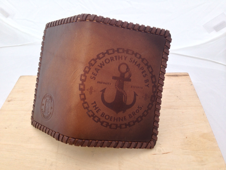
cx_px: 113
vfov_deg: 40.7
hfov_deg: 52.6
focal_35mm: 35
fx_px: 229
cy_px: 85
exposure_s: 1/147
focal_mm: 4.28
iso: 50
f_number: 2.4
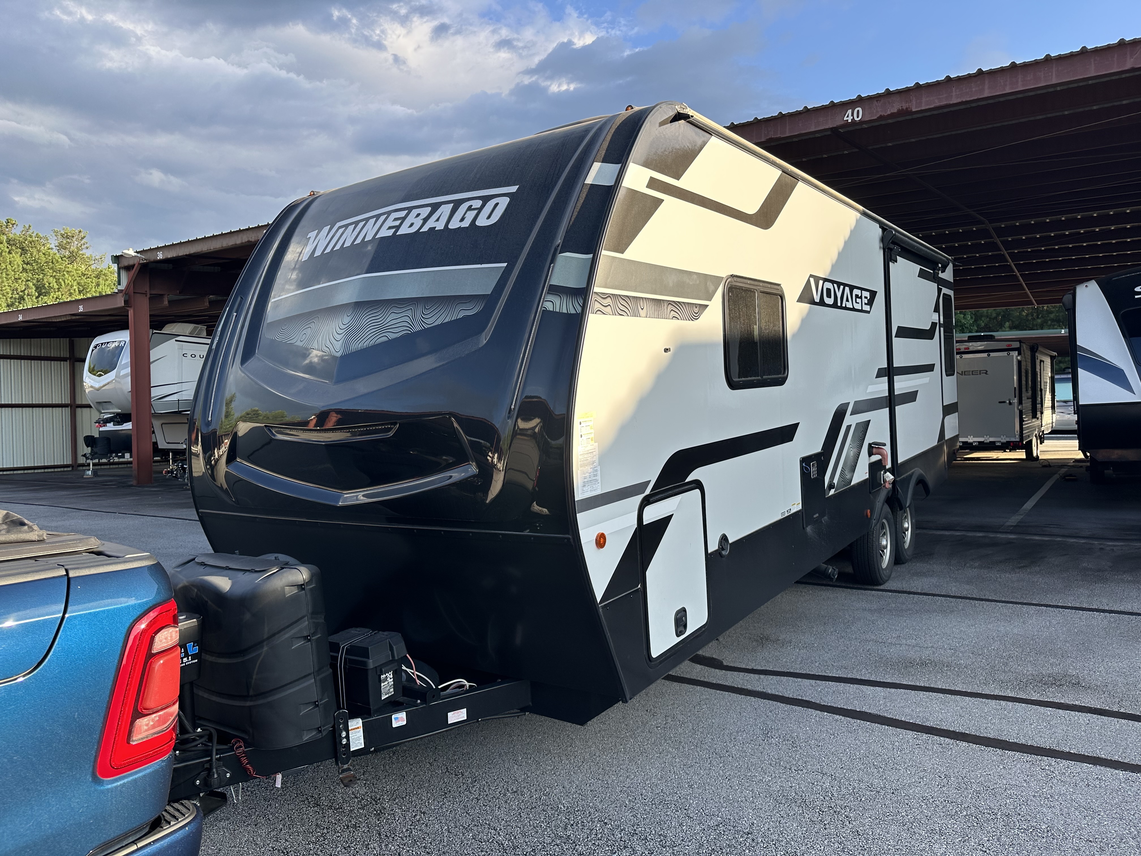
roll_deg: +0.4
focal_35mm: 24
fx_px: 791
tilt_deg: -1.9
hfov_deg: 71.6
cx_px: 570
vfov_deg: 56.8
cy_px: 428
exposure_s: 1/872
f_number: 1.78
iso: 80
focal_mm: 6.86
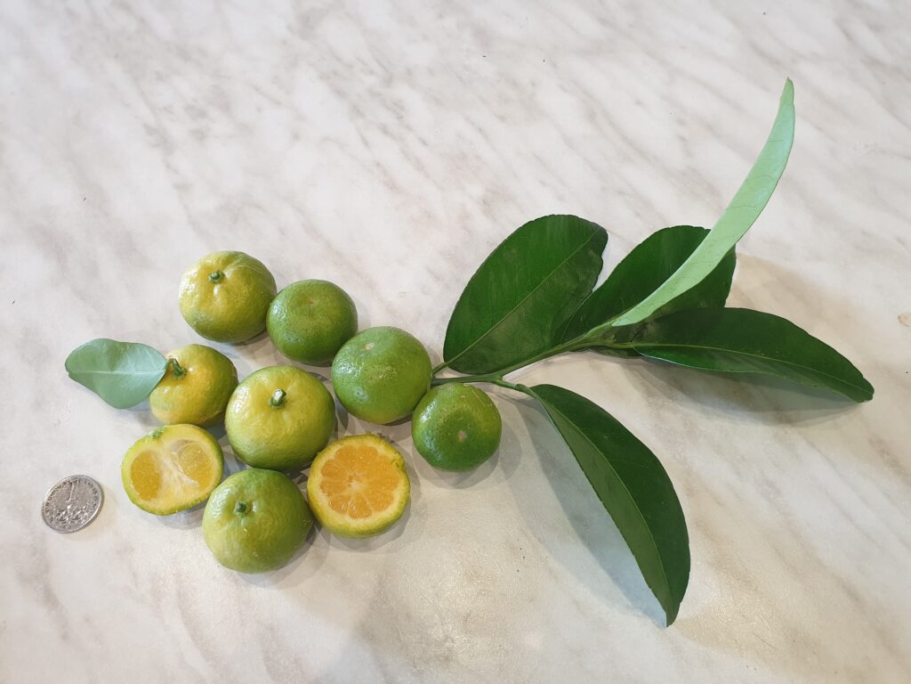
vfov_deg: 53.1
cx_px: 456
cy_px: 342
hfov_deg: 67.3
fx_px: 684
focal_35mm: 26
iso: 160
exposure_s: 1/50
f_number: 2.4
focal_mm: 4.3
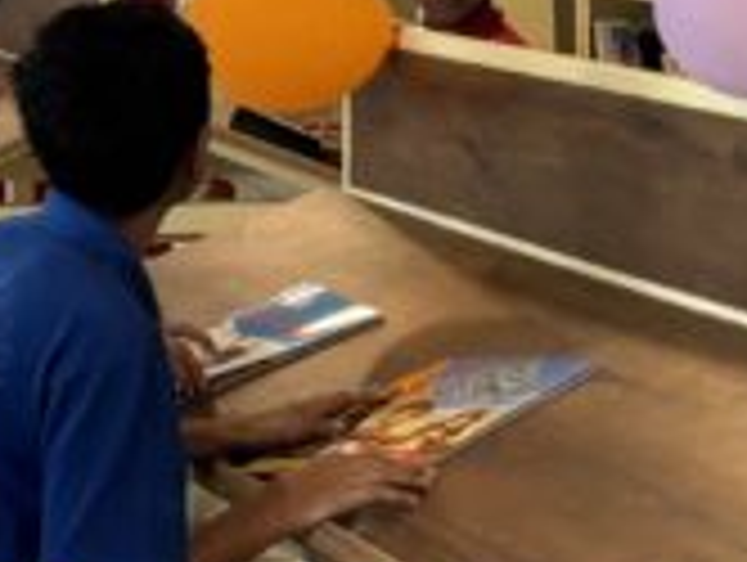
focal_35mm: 160
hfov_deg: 10.7
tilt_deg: -1.4
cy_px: -166
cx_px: -994
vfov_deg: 9.1
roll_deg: +0.2
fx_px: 3458
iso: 100
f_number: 1.6
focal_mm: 5.96
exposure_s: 1/100
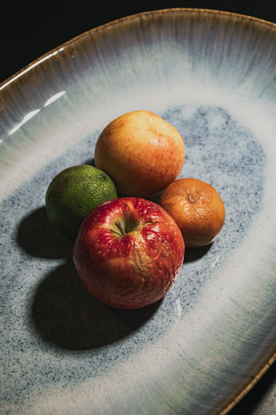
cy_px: 208
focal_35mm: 70
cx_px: 138
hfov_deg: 19.4
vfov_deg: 28.9
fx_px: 806
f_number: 7.1
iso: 640
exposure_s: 1/60
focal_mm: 70
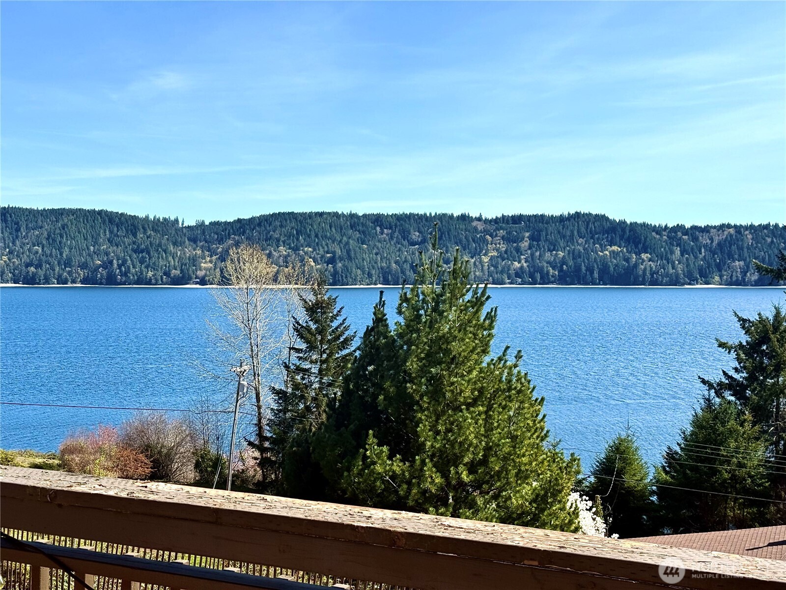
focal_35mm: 48
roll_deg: +0.4
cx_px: 393
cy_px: 295
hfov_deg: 39.7
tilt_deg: -1.2
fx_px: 1090
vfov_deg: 30.3
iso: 64
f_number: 1.78
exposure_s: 1/4587
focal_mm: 6.76
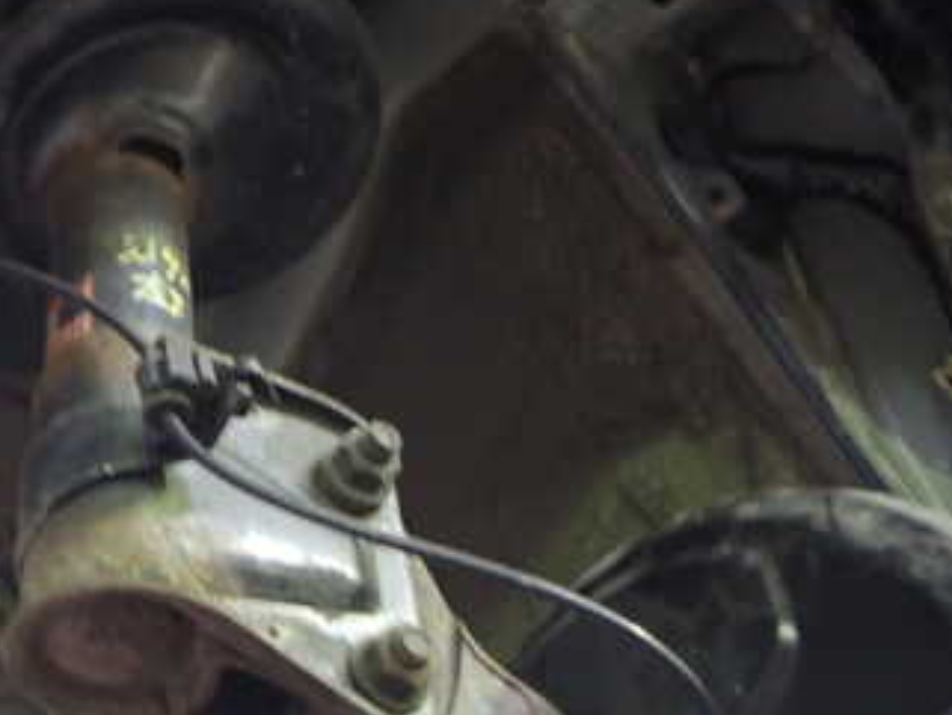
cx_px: 178
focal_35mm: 56
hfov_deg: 33.3
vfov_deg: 26.1
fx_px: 1541
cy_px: 297
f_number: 2.3
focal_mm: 5.4
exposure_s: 1/15
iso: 800
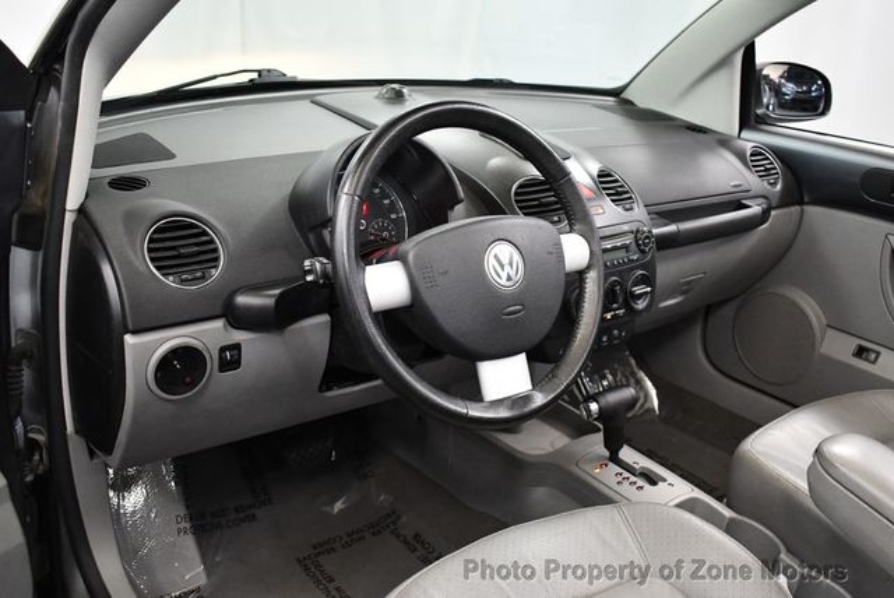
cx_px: 447
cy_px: 299
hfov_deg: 53.1
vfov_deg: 36.9
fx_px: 895
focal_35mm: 36
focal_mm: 18
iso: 2500
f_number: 3.5
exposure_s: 1/125
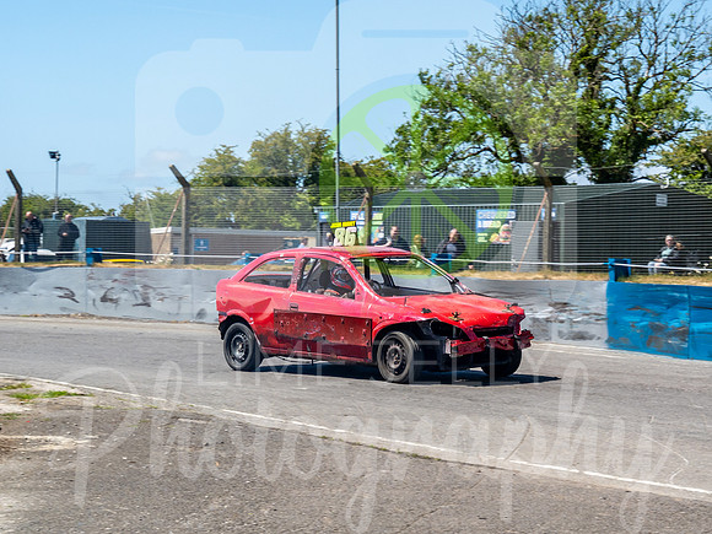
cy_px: 280
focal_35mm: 94
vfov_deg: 15.7
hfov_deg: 20.7
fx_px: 1942
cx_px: 474
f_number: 8
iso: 100
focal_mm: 32
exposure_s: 1/160
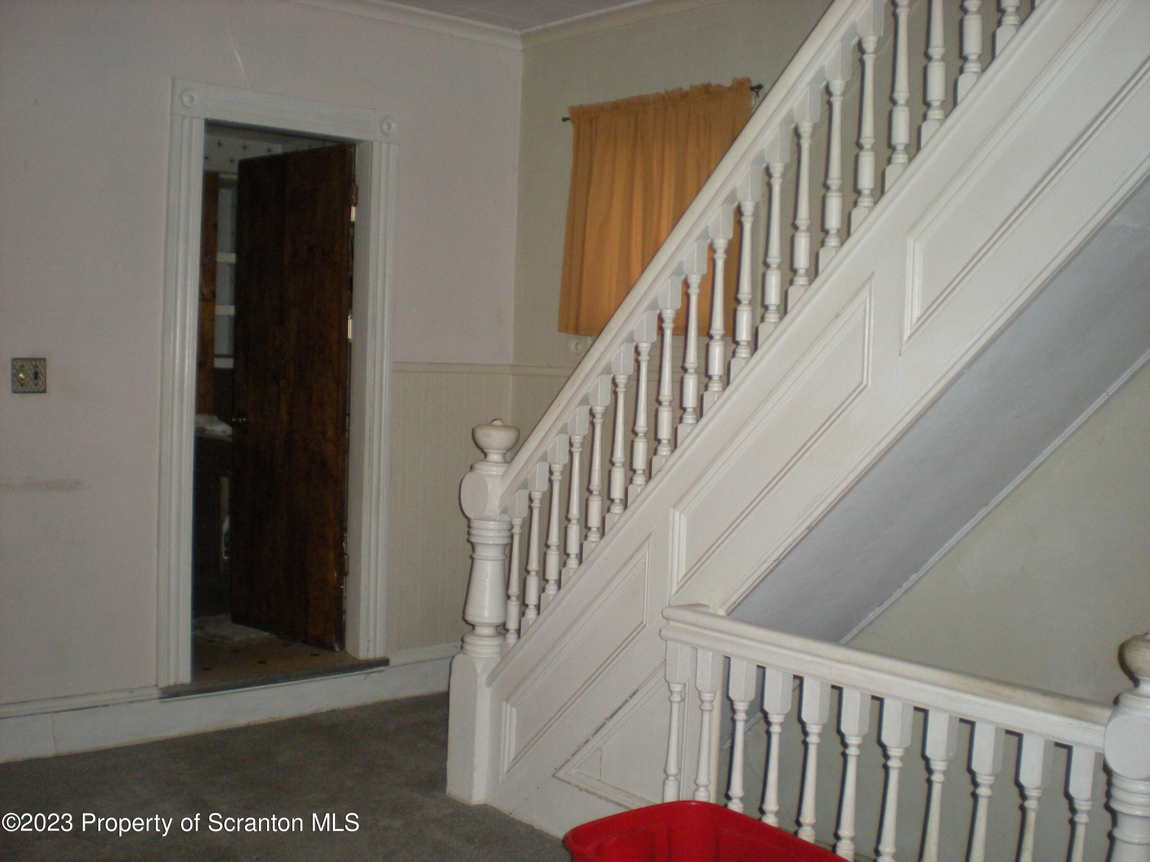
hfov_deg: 49.0
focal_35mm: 38
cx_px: 575
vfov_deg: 37.7
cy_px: 431
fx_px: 1262
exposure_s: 1/60
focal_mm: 6.3
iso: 252
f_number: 3.1
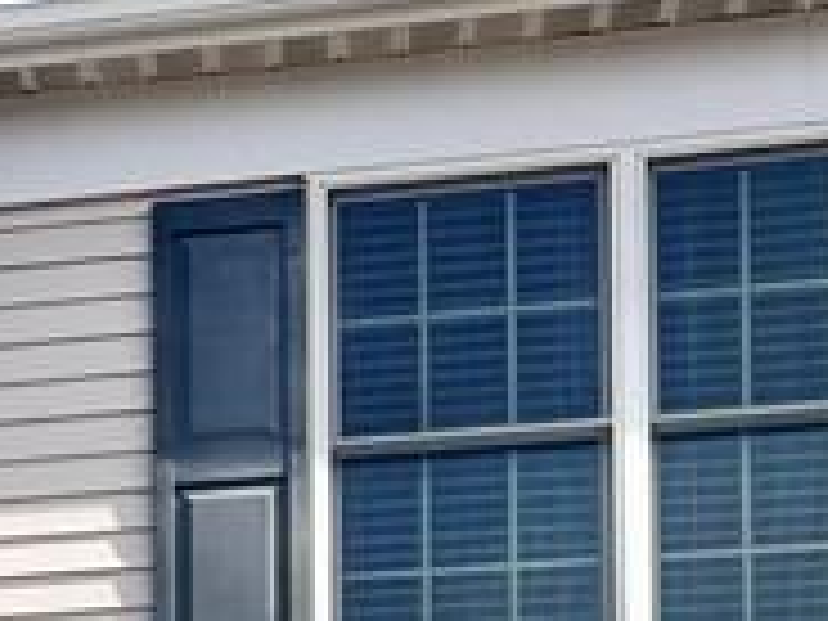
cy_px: 1251
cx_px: -742
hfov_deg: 12.3
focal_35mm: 145
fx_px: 3468
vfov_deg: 9.5
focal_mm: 5.7
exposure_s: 1/4444
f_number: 1.5
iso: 50
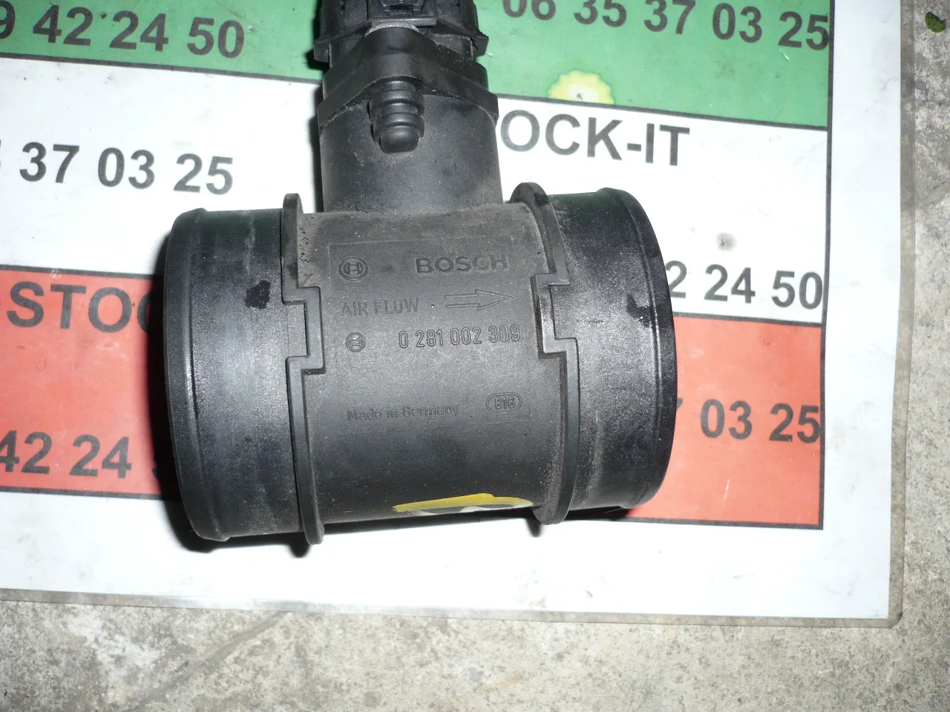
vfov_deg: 40.7
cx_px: 475
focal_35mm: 35
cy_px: 356
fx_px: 961
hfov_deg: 52.6
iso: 100
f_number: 2.8
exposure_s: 1/30
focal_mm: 5.8
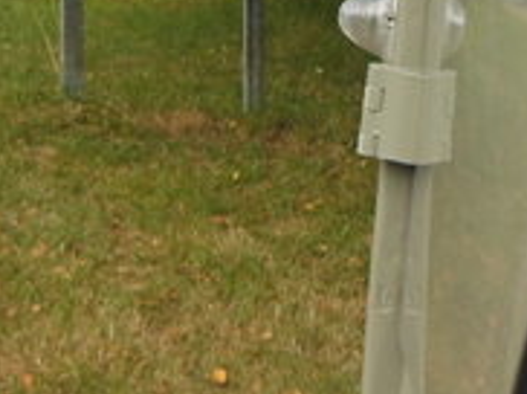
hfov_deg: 15.5
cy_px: -187
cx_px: 266
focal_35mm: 127
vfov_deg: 11.2
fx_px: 1931
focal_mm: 6
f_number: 3.5
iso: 125
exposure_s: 1/500
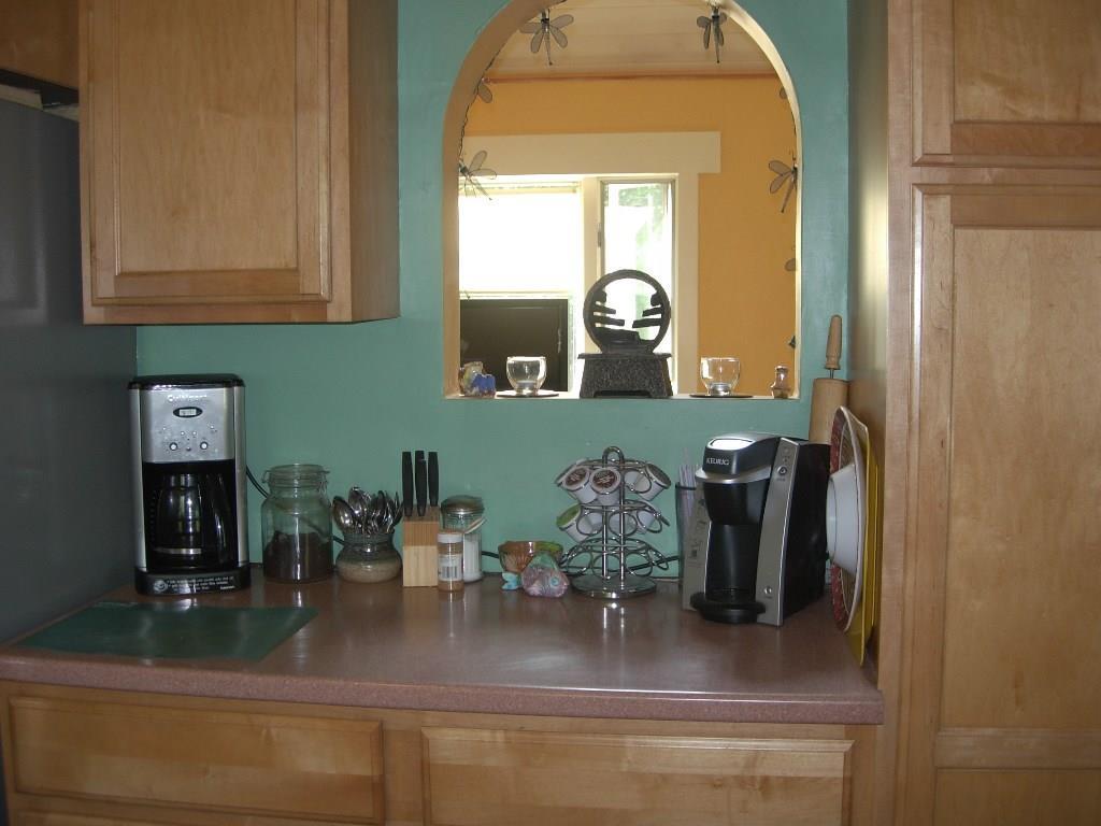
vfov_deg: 37.7
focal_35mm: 38
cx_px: 550
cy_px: 413
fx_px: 1209
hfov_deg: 49.0
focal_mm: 7.8
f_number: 2.8
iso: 79
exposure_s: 1/32
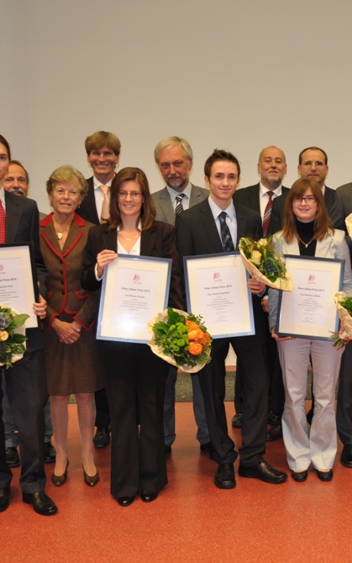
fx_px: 859
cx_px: 291
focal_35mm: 56
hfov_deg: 22.8
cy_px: 281
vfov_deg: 36.3
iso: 400
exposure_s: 1/60
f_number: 4
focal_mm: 24
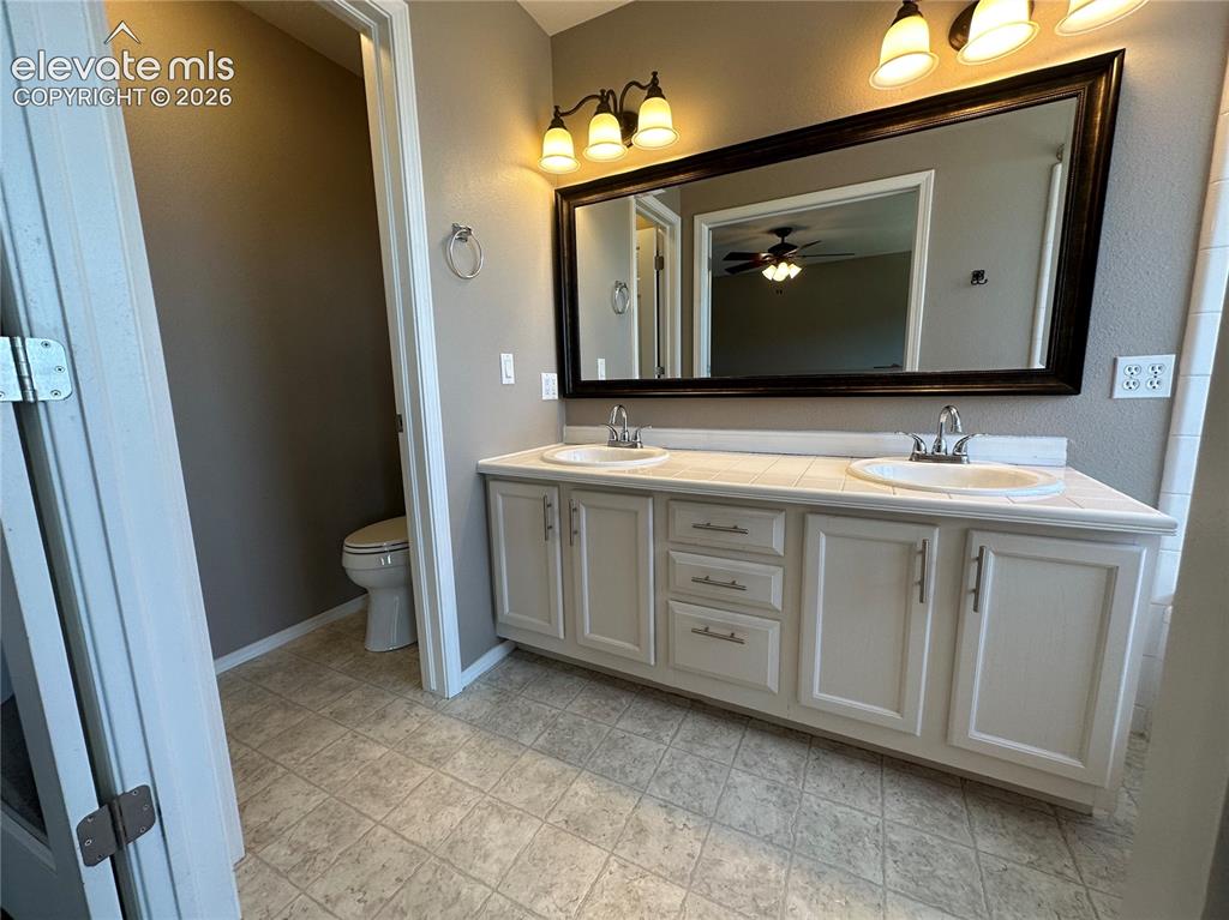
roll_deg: +1.1
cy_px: 460
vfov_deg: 85.6
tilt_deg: -8.8
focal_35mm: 14
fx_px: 497
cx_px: 614
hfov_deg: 102.1
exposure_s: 1/120
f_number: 2.2
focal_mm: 2.22
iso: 100
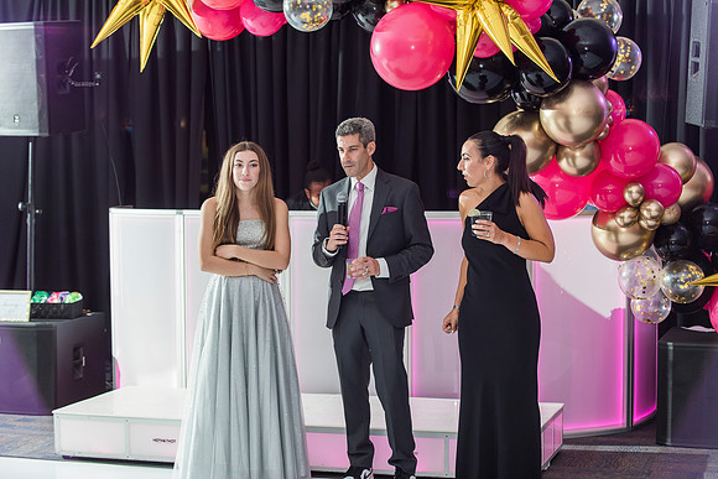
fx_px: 1556
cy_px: 240
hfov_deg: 26.0
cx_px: 359
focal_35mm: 78
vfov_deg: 17.5
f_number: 4
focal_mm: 78
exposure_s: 1/100
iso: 1000
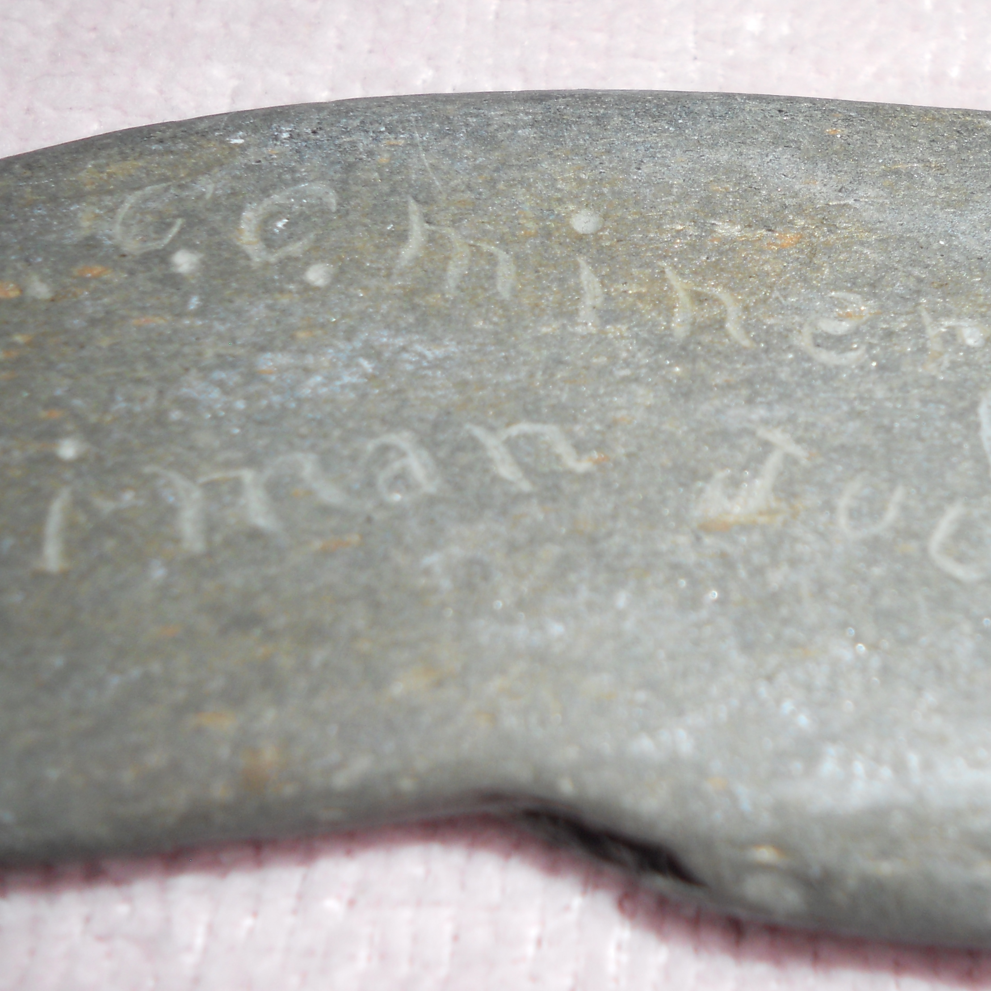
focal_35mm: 51
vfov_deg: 33.3
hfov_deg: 32.5
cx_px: 781
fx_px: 1652
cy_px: 387
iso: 80
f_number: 8.8
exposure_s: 1/25
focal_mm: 5.8
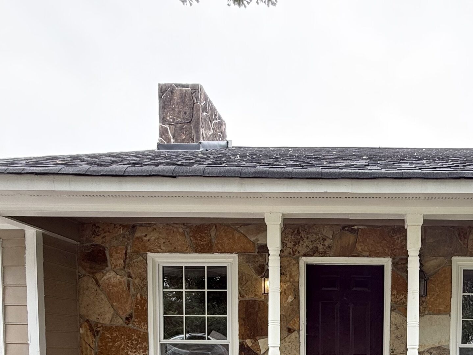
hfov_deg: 57.3
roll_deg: -0.9
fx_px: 410
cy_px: 365
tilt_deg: -2.2
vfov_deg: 40.3
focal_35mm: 30
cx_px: 348
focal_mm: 2.22
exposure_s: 1/99
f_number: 2.2
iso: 50
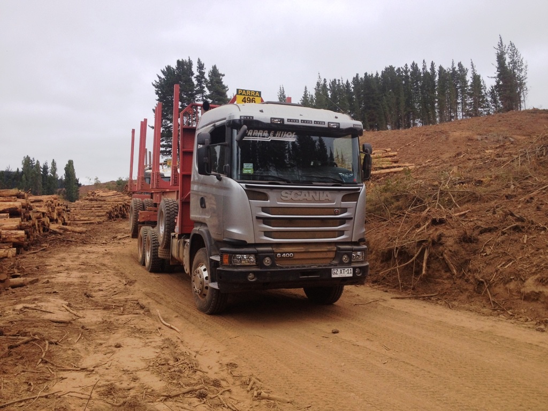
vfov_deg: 40.7
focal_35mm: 35
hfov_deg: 52.6
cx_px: 274
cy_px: 206
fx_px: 554
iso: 50
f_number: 2.4
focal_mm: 4.28
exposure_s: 1/986
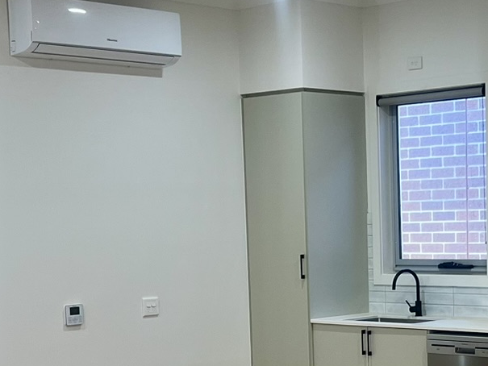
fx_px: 1241
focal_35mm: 88
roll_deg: +2.4
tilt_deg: -5.3
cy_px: 338
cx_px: 362
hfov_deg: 22.1
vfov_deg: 16.5
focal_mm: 5.7
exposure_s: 1/100
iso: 100
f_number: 1.5
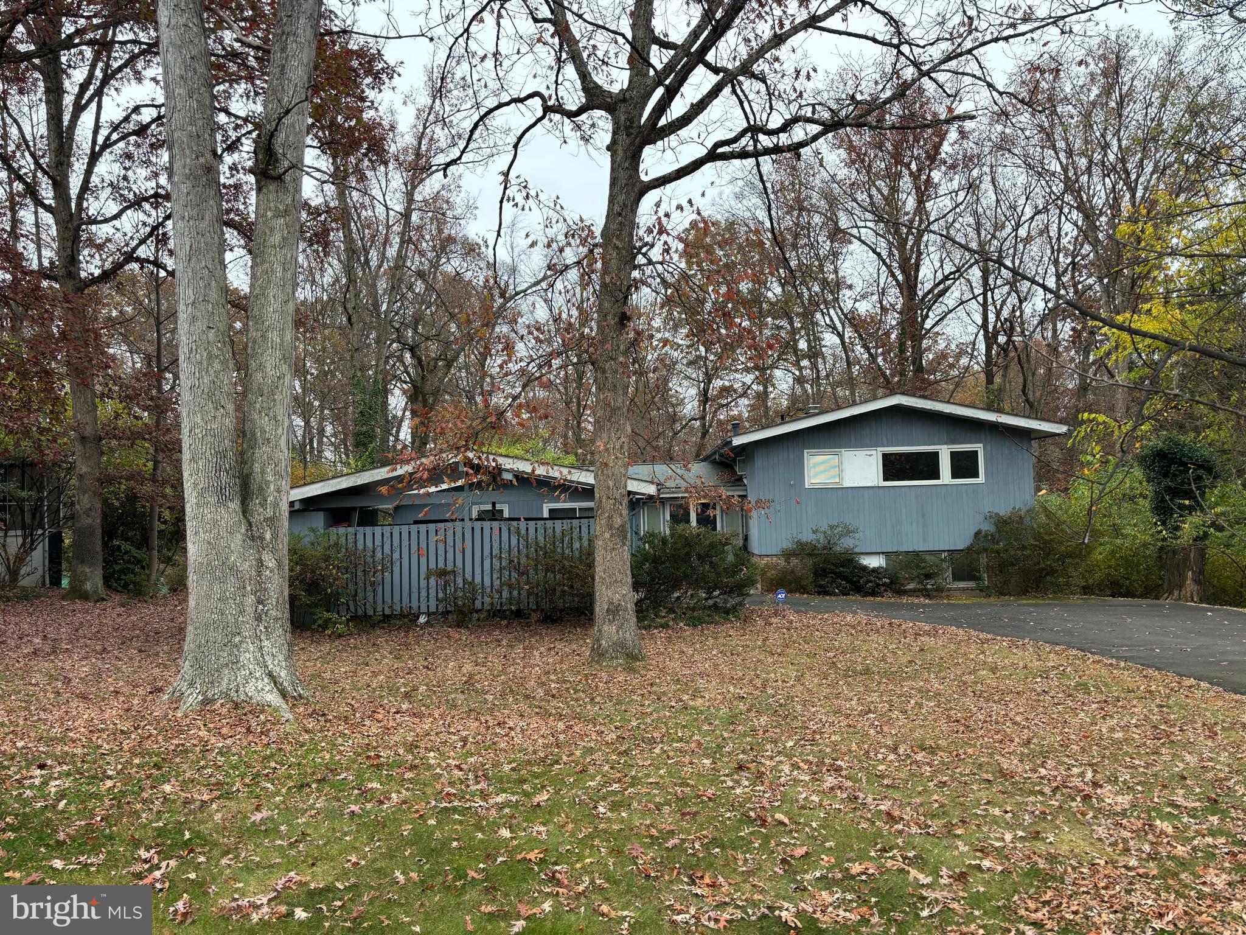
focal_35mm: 26
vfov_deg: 53.1
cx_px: 623
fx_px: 936
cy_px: 468
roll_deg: +1.3
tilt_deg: +1.3
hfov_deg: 67.3
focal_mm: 5.96
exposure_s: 1/121
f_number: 1.6
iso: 50
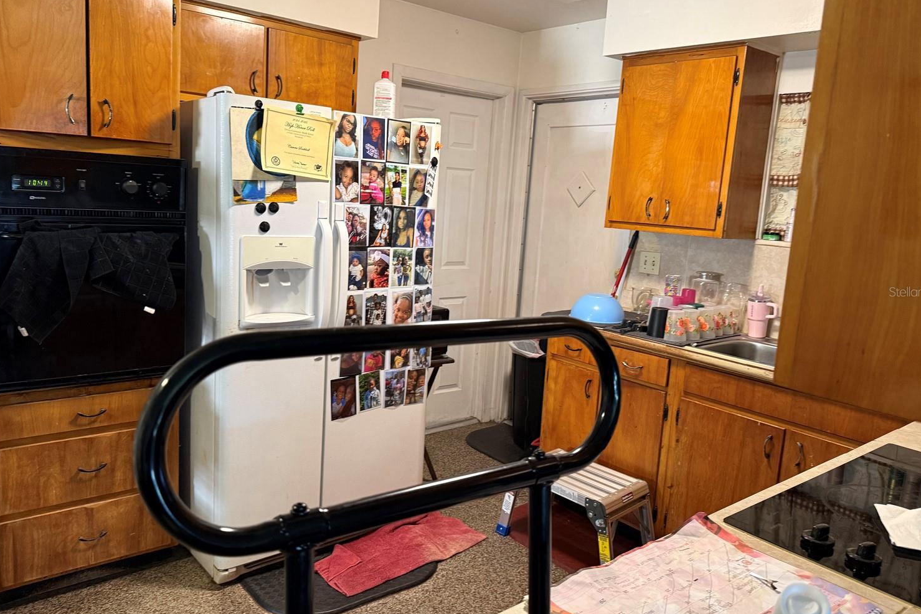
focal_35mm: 27
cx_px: 450
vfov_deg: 47.9
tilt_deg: -8.3
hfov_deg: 67.4
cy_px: 291
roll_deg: -3.7
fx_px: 691
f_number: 1.78
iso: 320
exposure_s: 1/60
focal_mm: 6.76
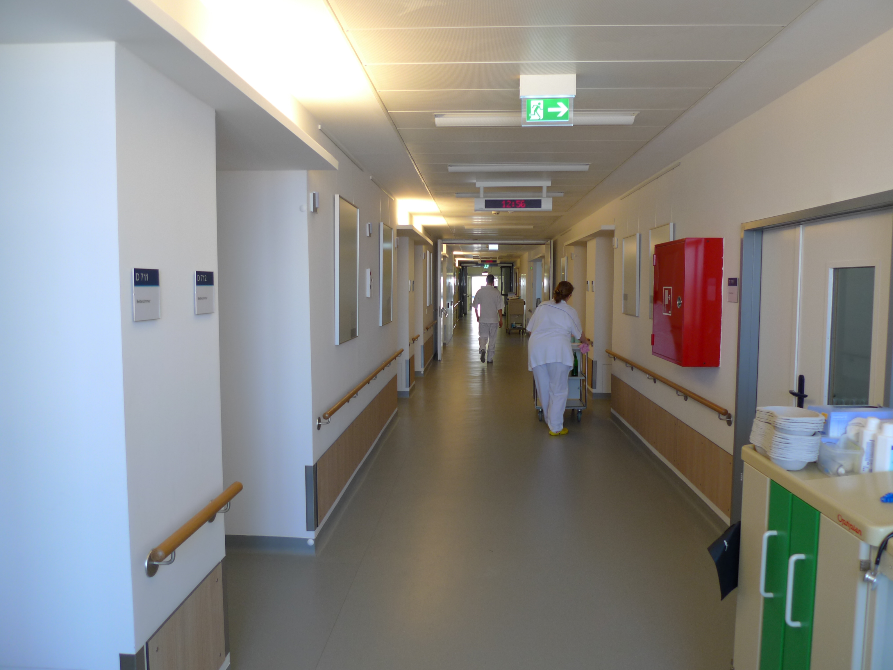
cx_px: 446
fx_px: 619
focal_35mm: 24
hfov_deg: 71.6
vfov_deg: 56.8
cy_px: 335
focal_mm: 5.1
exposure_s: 1/50
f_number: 2
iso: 80
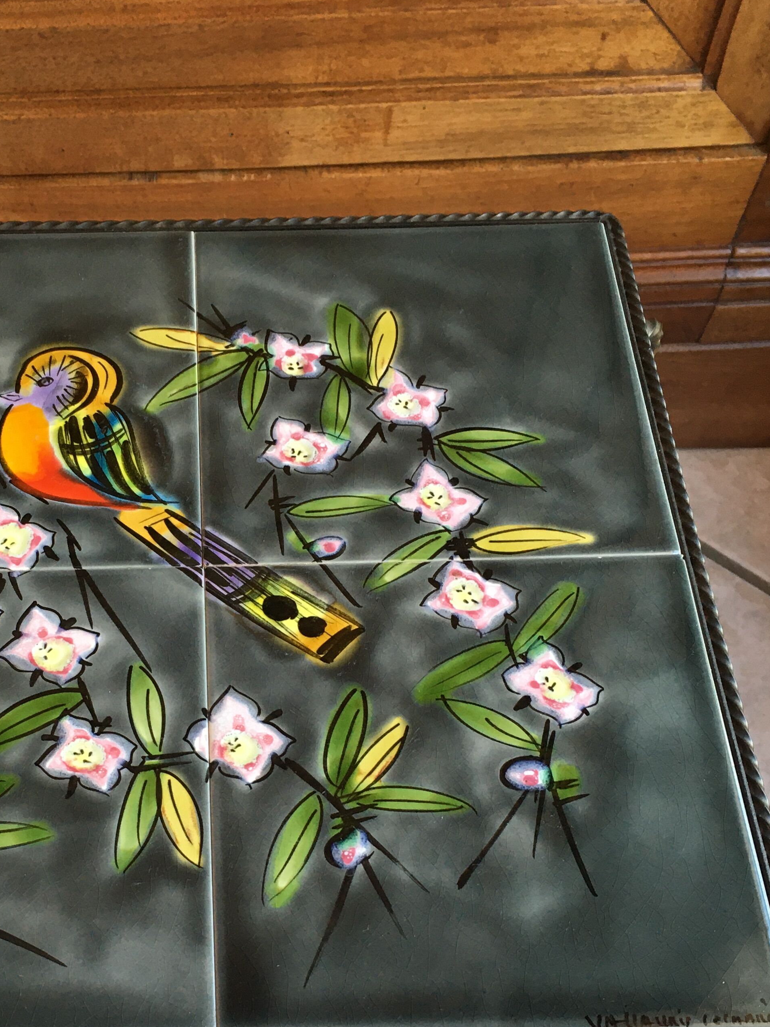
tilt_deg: -58.8
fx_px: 1365
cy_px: 682
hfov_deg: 31.0
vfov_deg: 40.7
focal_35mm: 46
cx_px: 206
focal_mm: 4.15
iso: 40
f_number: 2.2
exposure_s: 1/33
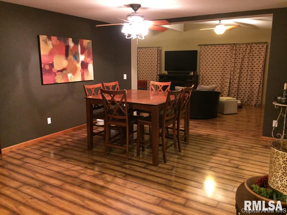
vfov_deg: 48.2
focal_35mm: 29
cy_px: 108
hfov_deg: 61.7
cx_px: 144
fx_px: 240
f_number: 2.2
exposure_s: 1/15
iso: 400
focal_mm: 4.15
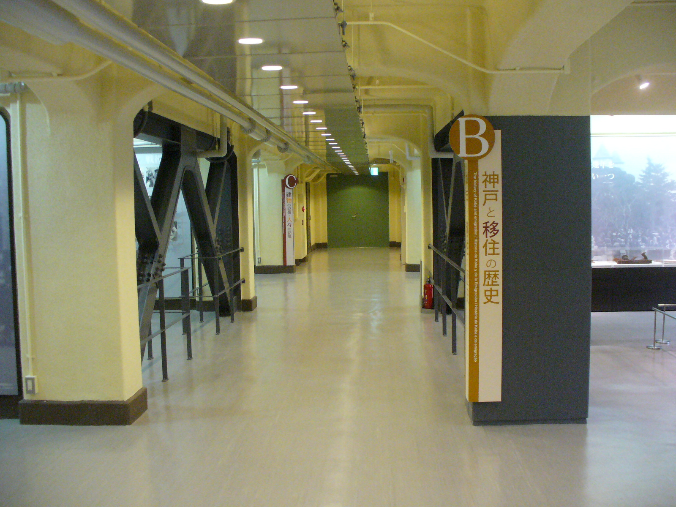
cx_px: 338
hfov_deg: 50.1
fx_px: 723
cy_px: 254
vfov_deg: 38.7
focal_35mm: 37
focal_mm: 6.1
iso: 400
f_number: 2.8
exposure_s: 1/50
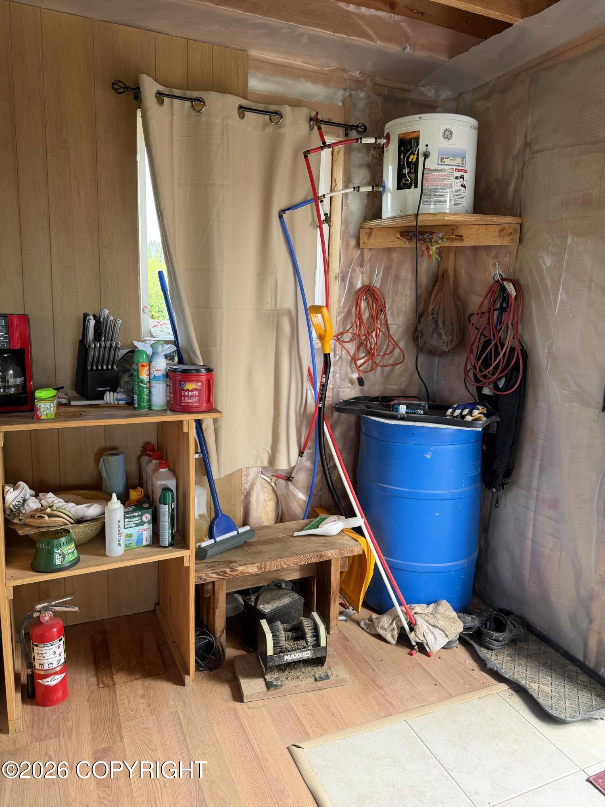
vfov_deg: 71.6
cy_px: 404
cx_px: 302
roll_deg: -1.9
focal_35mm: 24
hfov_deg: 56.8
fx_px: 559
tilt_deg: -11.7
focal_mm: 6.76
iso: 100
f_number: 1.78
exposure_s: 1/121
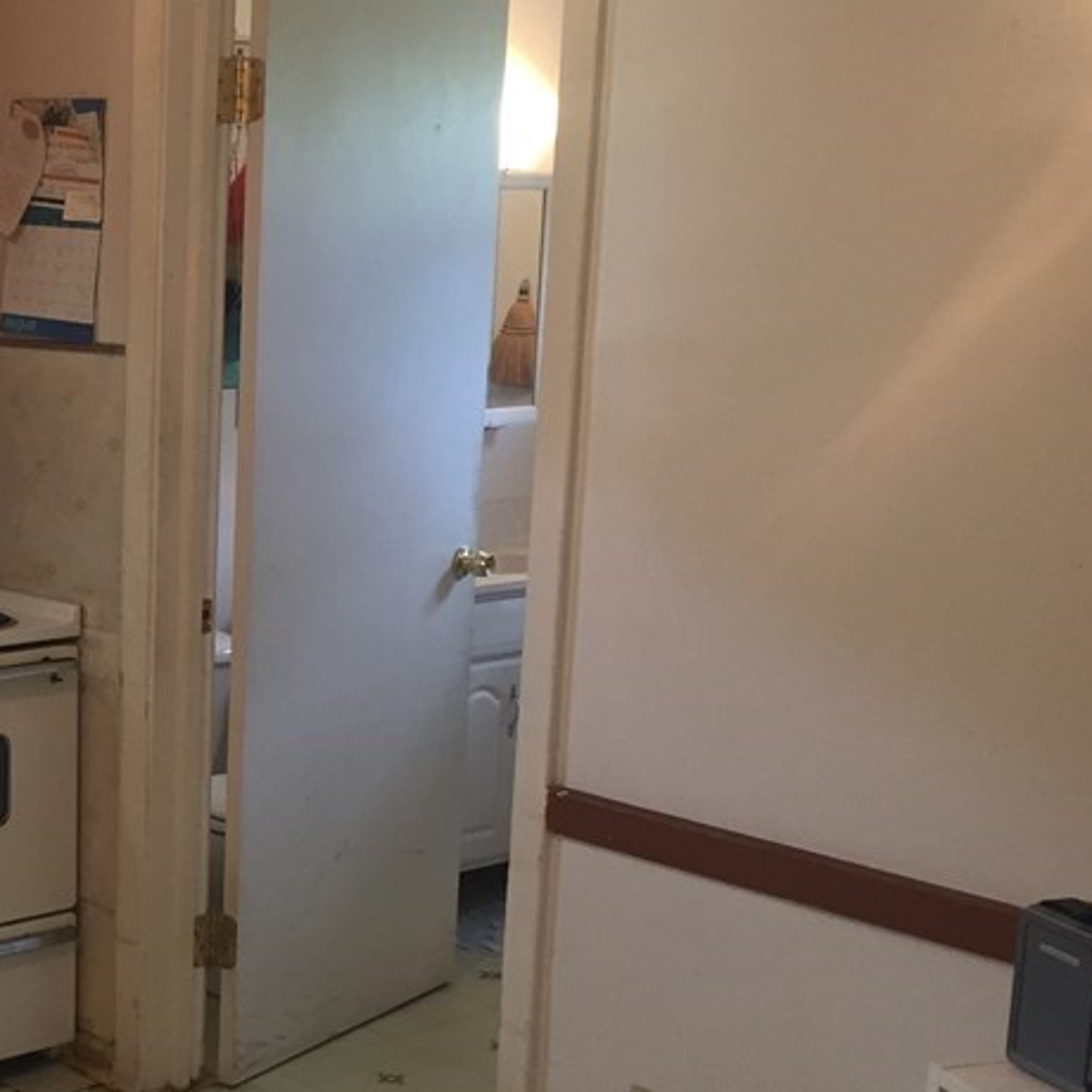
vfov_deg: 29.9
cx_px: -57
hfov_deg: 27.9
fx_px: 2034
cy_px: 700
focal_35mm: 57
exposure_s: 1/30
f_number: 2.2
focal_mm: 4.15
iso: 50
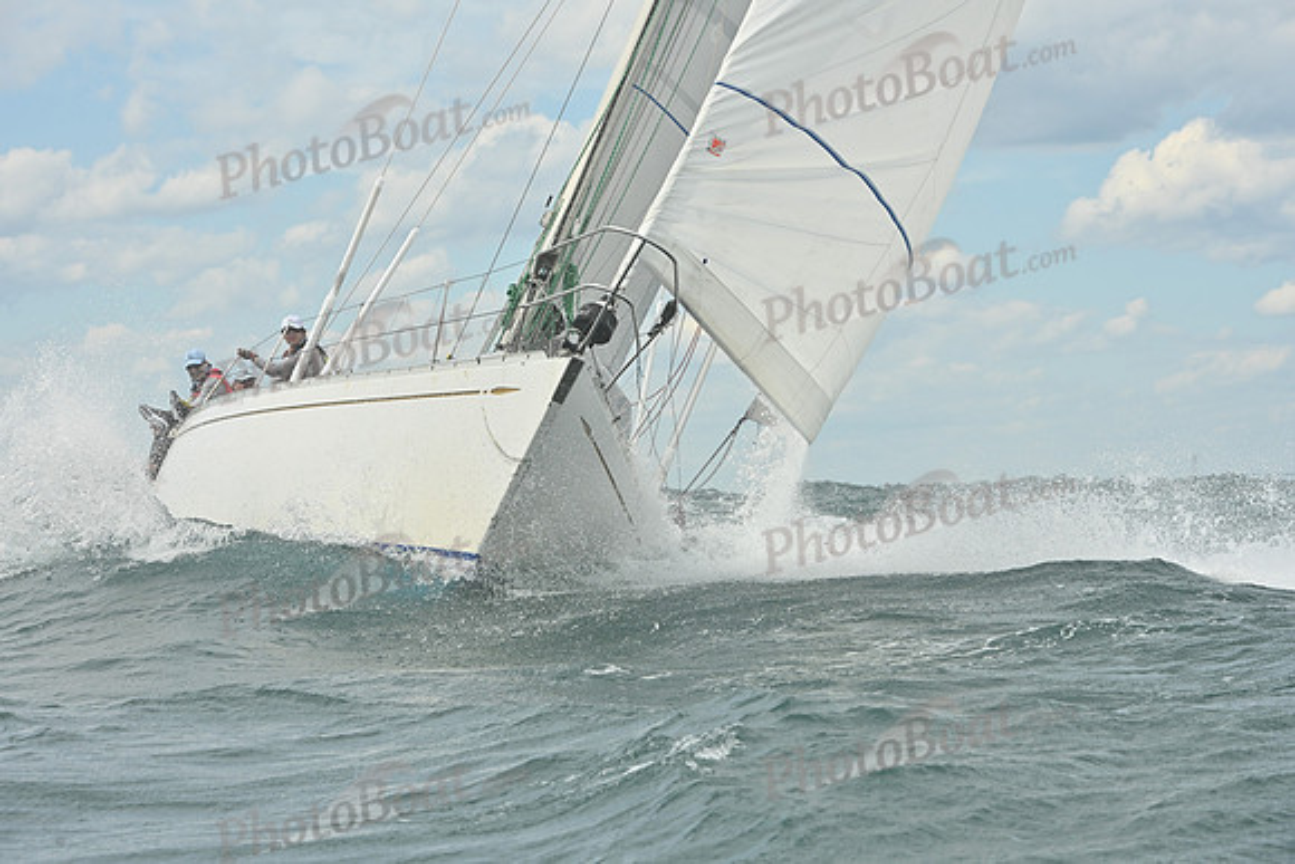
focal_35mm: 116
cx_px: 648
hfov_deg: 17.6
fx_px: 4174
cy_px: 432
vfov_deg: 11.8
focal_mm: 116
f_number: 11
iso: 320
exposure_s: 1/1250
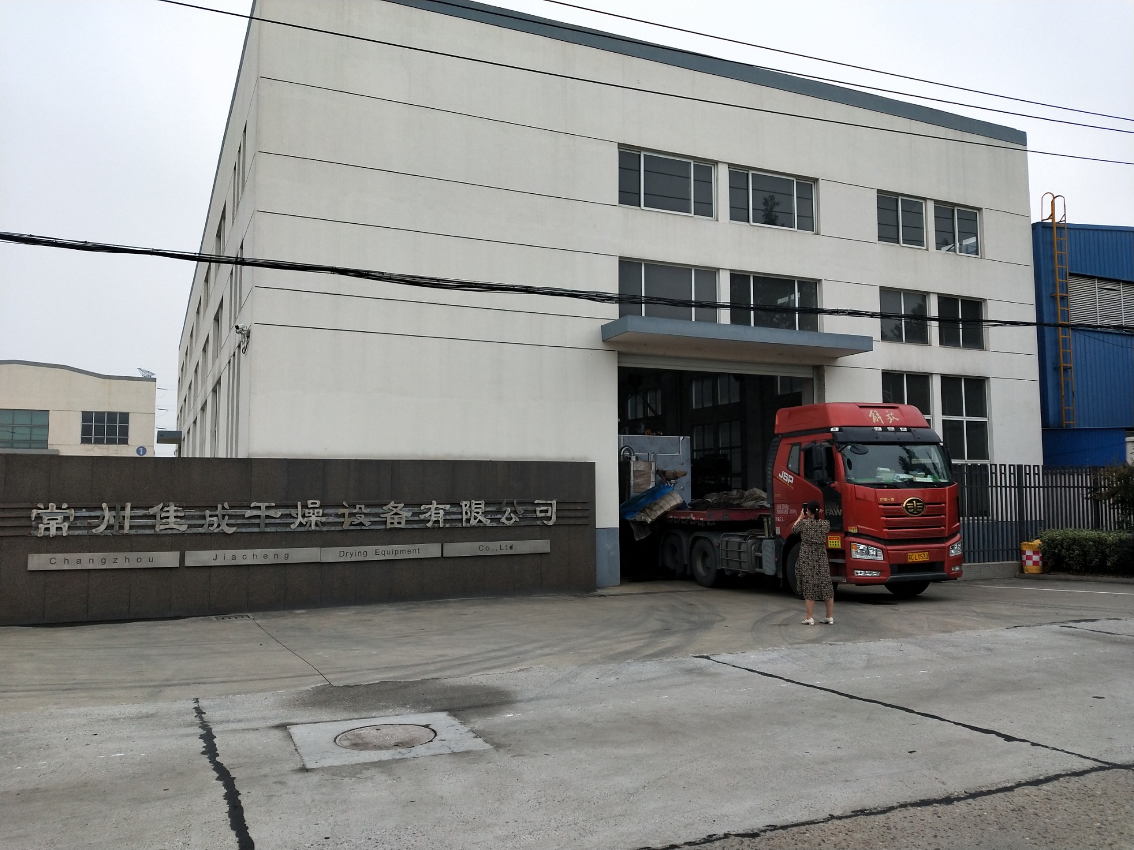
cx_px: 567
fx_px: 753
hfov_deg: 73.9
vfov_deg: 58.9
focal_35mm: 23
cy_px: 425
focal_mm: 3.99
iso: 33
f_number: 1.7
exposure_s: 1/1077
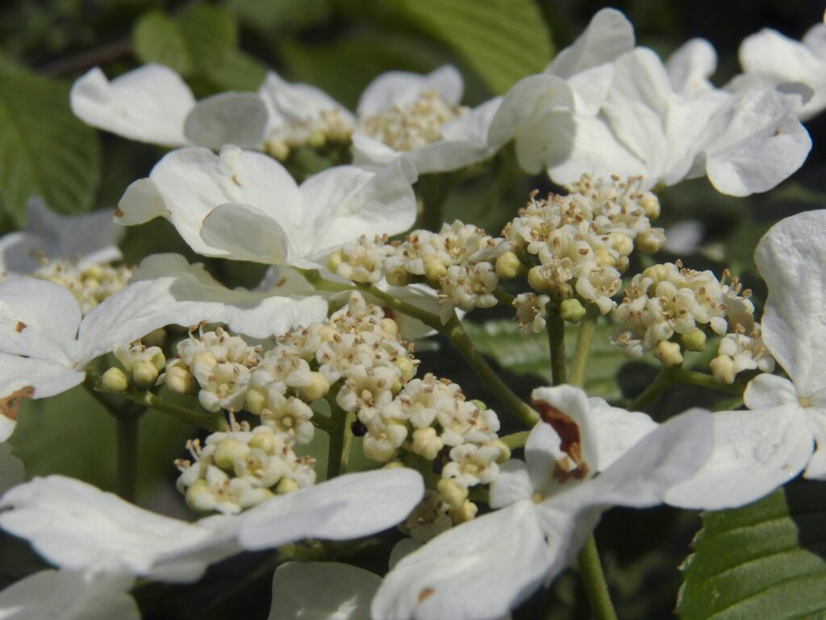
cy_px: 310
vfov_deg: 17.4
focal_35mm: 85
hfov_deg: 23.0
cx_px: 413
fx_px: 2028
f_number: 6.3
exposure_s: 1/1600
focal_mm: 15.2
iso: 125
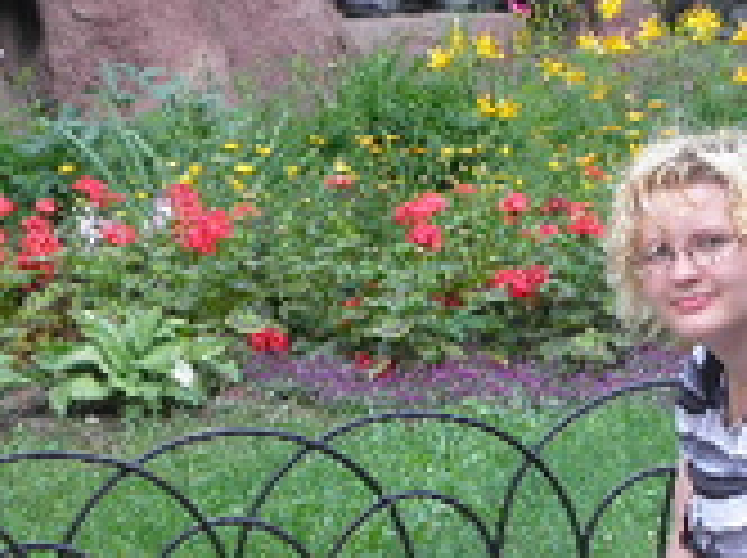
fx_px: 2694
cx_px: 428
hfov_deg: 15.8
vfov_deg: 11.8
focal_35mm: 125
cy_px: 374
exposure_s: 1/50
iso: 64
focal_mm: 8.19
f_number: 3.4
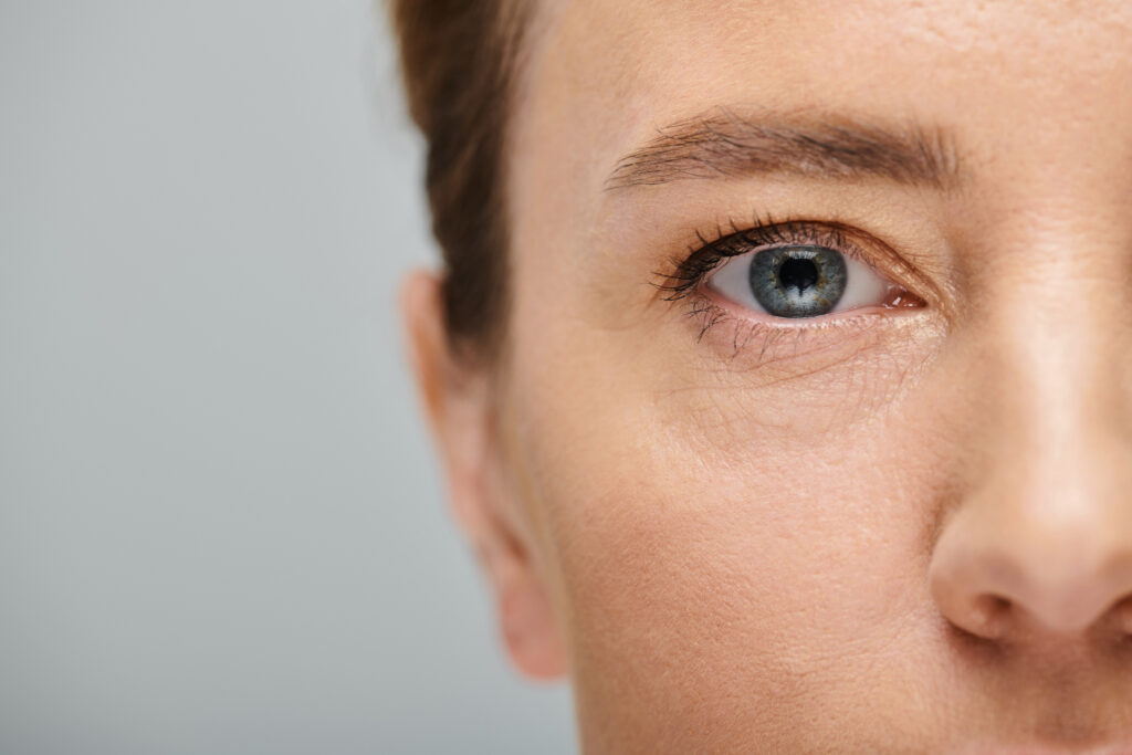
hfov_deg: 19.5
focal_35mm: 105
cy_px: 378
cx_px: 566
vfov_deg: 13.0
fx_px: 3302
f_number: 11
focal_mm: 105
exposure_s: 1/200
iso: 80
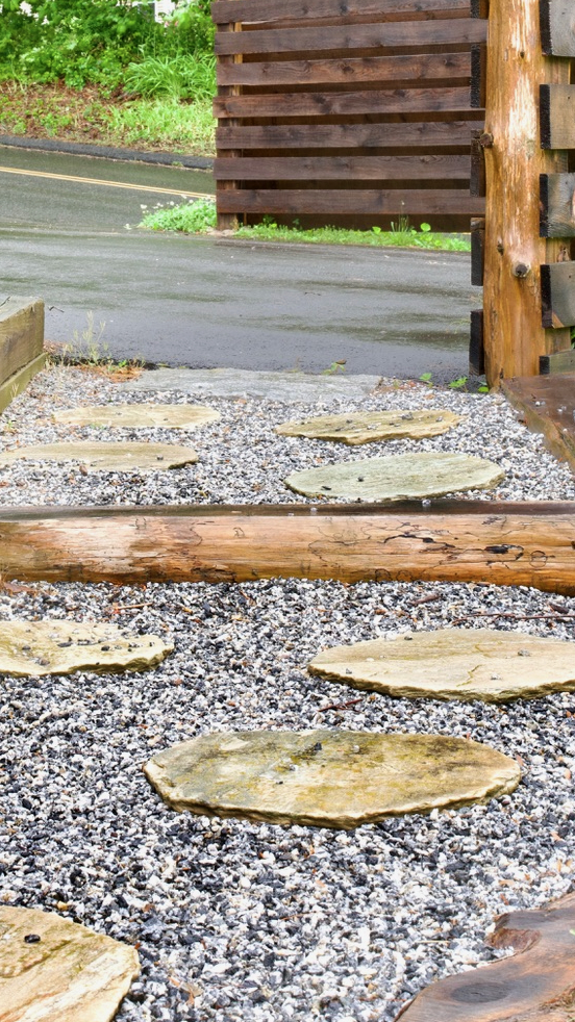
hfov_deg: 14.0
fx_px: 2332
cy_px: 156
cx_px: 179
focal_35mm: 86
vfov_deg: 24.2
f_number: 13
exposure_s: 1/25
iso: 200
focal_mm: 35
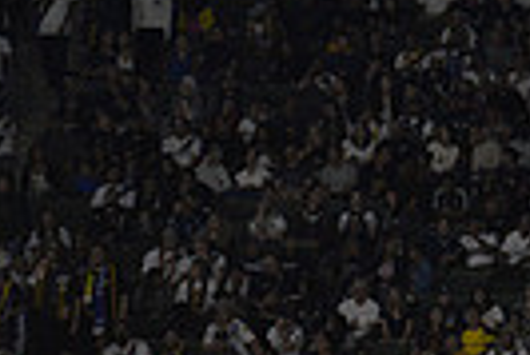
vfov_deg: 2.6
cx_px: 901
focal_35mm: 523
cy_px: -345
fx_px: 7708
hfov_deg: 3.9
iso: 1600
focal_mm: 120
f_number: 2.8
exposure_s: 1/3200
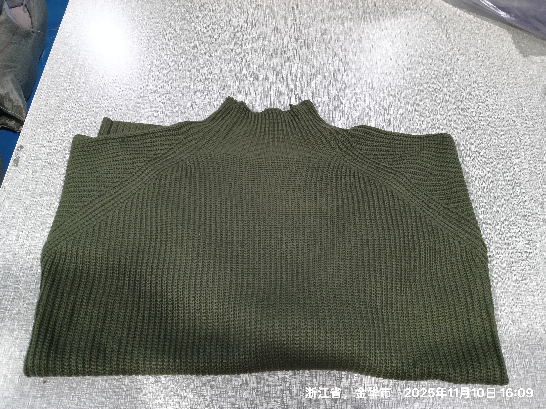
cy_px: 204
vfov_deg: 51.4
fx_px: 426
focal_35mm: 27
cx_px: 273
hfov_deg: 65.3
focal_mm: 3.61
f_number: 1.8
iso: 800
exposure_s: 1/100
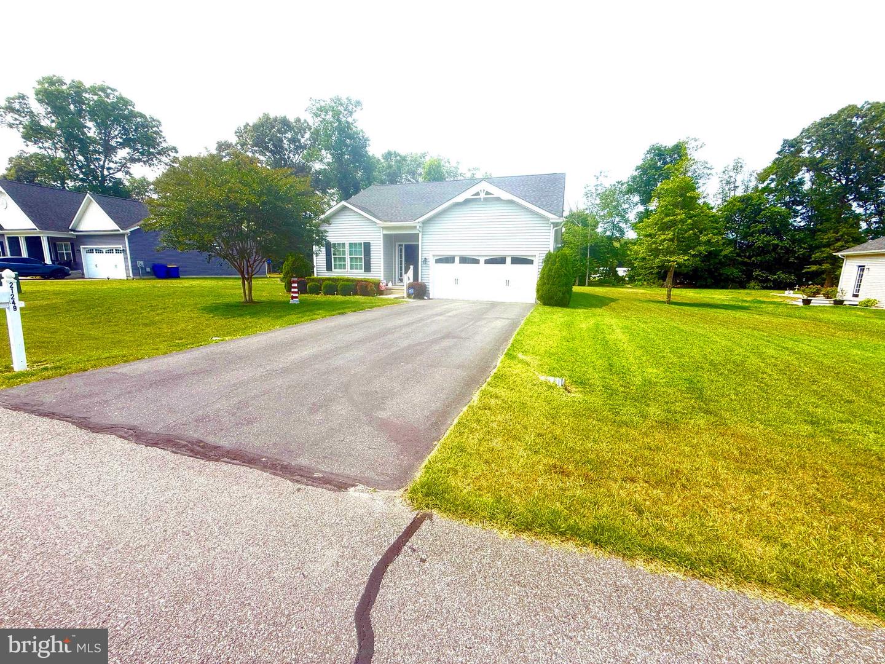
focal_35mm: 14
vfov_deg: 85.7
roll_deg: -0.9
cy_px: 332
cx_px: 442
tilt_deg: -9.1
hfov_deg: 102.1
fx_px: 358
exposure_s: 1/1368
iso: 50
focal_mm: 2.22
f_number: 2.2
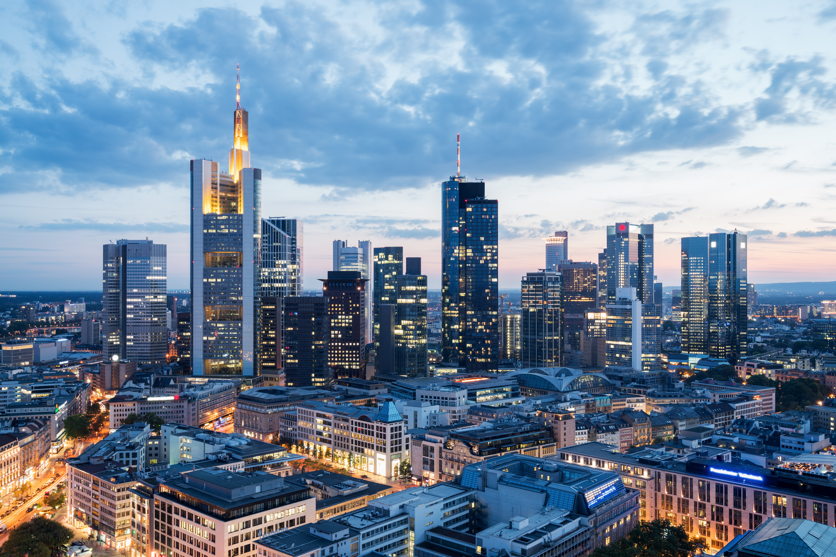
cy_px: 278
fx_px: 697
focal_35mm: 30
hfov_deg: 61.9
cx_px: 418
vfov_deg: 43.6
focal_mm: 30
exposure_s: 6
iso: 160
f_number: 8
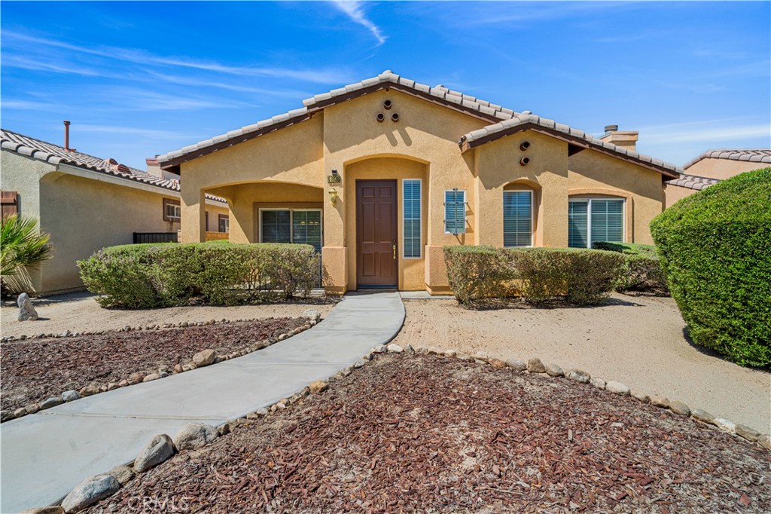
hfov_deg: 96.8
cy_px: 257
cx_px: 386
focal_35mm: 16
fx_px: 343
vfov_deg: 73.7
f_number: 11
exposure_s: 1/50
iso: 80
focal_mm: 16
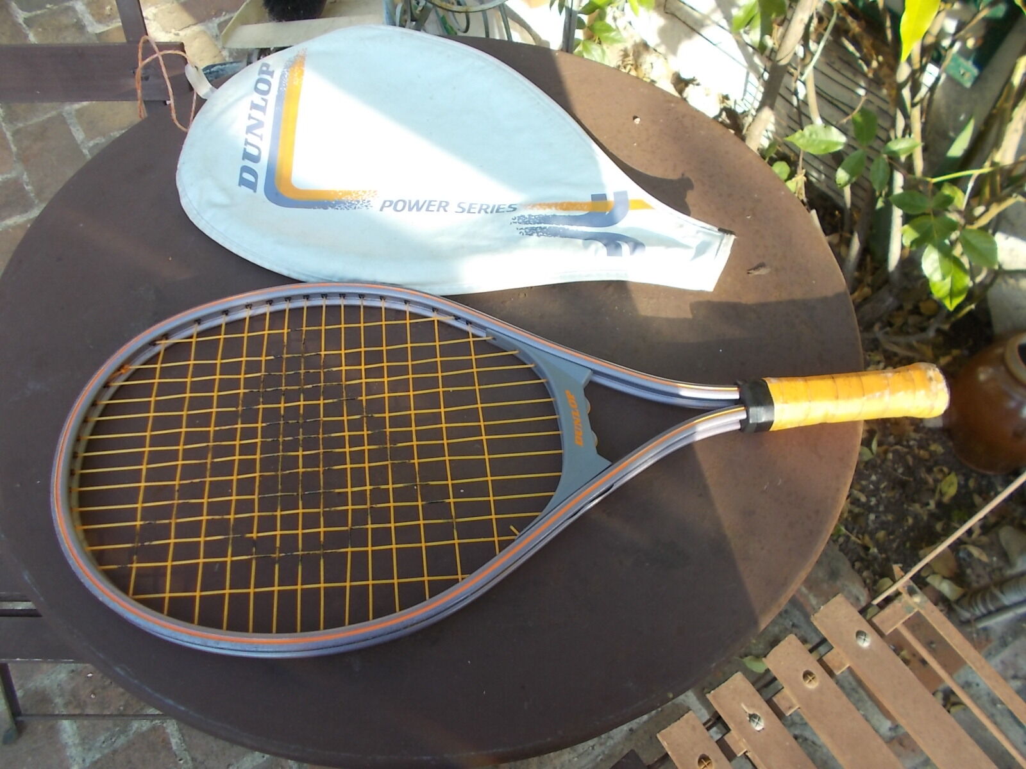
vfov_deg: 53.1
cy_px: 384
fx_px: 771
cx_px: 513
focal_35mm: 26
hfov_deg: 67.3
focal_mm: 4.6
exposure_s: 1/160
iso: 80
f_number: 3.2
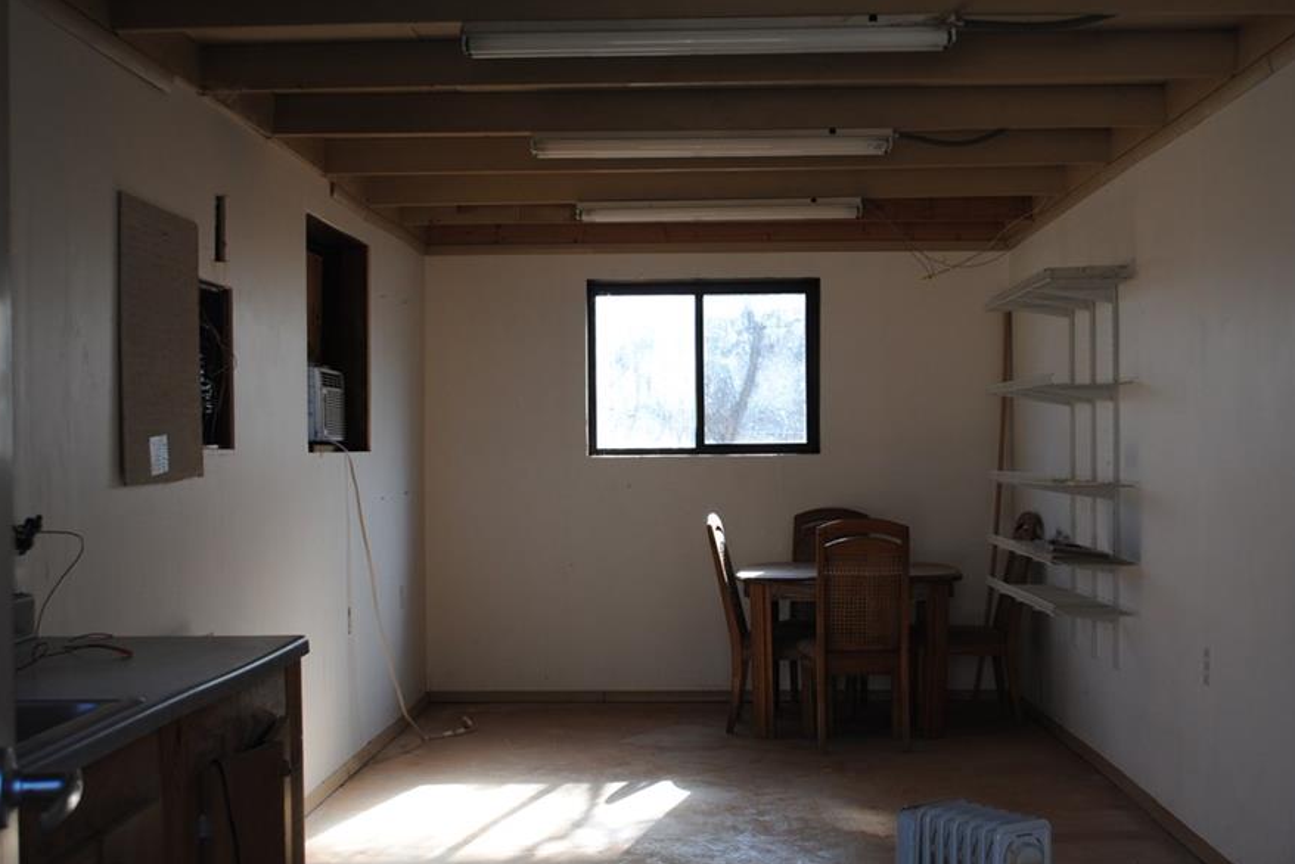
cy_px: 429
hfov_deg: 40.3
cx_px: 702
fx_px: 1763
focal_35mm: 49
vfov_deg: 27.5
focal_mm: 28
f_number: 5
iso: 200
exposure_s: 1/100
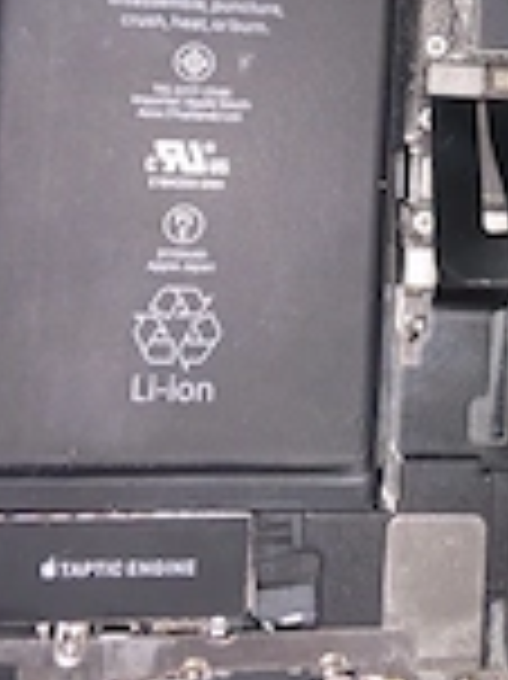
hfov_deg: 20.7
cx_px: 477
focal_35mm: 69
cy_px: 95
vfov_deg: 27.4
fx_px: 1352
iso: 25
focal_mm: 4.25
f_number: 1.8
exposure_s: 1/4
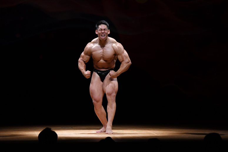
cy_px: 76
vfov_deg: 6.3
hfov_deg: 9.5
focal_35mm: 217
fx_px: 1374
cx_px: 114
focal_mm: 145
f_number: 5.6
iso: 3200
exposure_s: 1/400
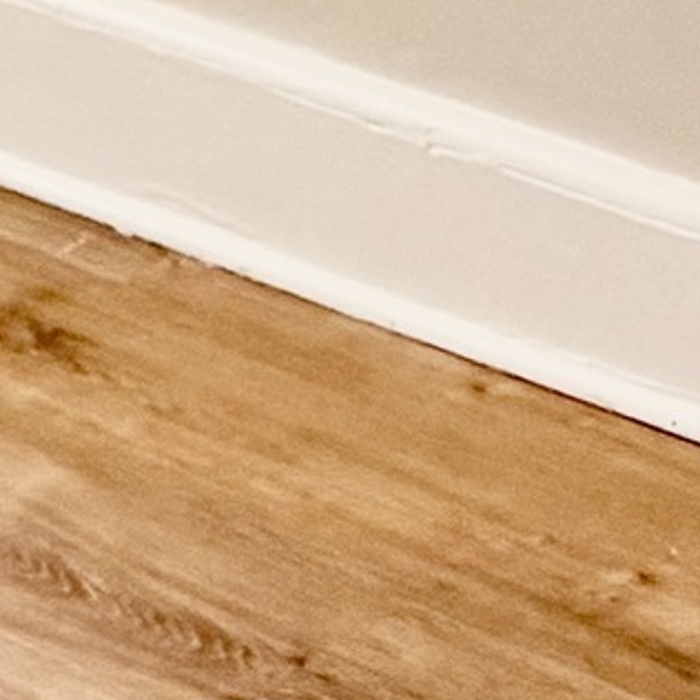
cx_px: -1748
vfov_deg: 7.6
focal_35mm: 206
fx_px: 4713
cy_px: -1258
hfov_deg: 7.1
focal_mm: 6.76
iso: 200
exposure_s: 1/71
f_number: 1.78
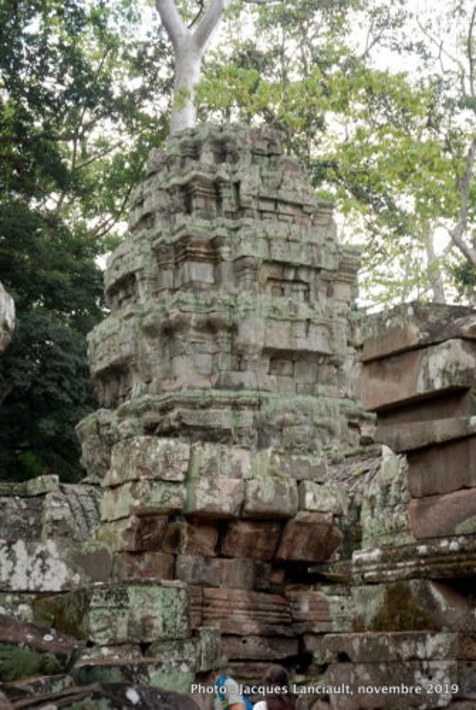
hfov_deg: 20.7
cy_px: 355
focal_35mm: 66
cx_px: 238
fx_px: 1304
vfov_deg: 30.5
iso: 100
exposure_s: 1/30
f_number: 4.5
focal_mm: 44
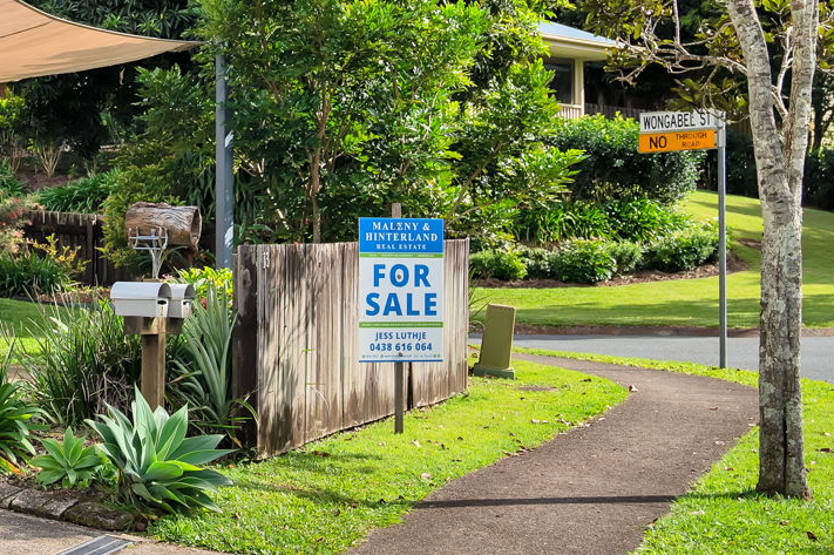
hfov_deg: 20.2
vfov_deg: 14.9
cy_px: -19
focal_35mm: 90
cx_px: -324
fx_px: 2083
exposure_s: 1/320
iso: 100
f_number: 6.3
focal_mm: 32
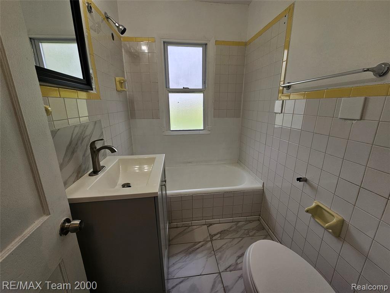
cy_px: 146
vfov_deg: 89.9
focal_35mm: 13
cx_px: 195
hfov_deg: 106.2
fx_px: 146
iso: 50
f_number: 2.2
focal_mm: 2.2
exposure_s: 1/193
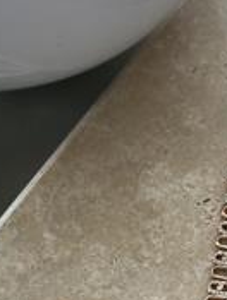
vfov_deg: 13.4
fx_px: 1272
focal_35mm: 146
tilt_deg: -60.8
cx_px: 208
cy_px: 232
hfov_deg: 10.1
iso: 125
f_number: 1.78
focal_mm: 6.86
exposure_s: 1/84
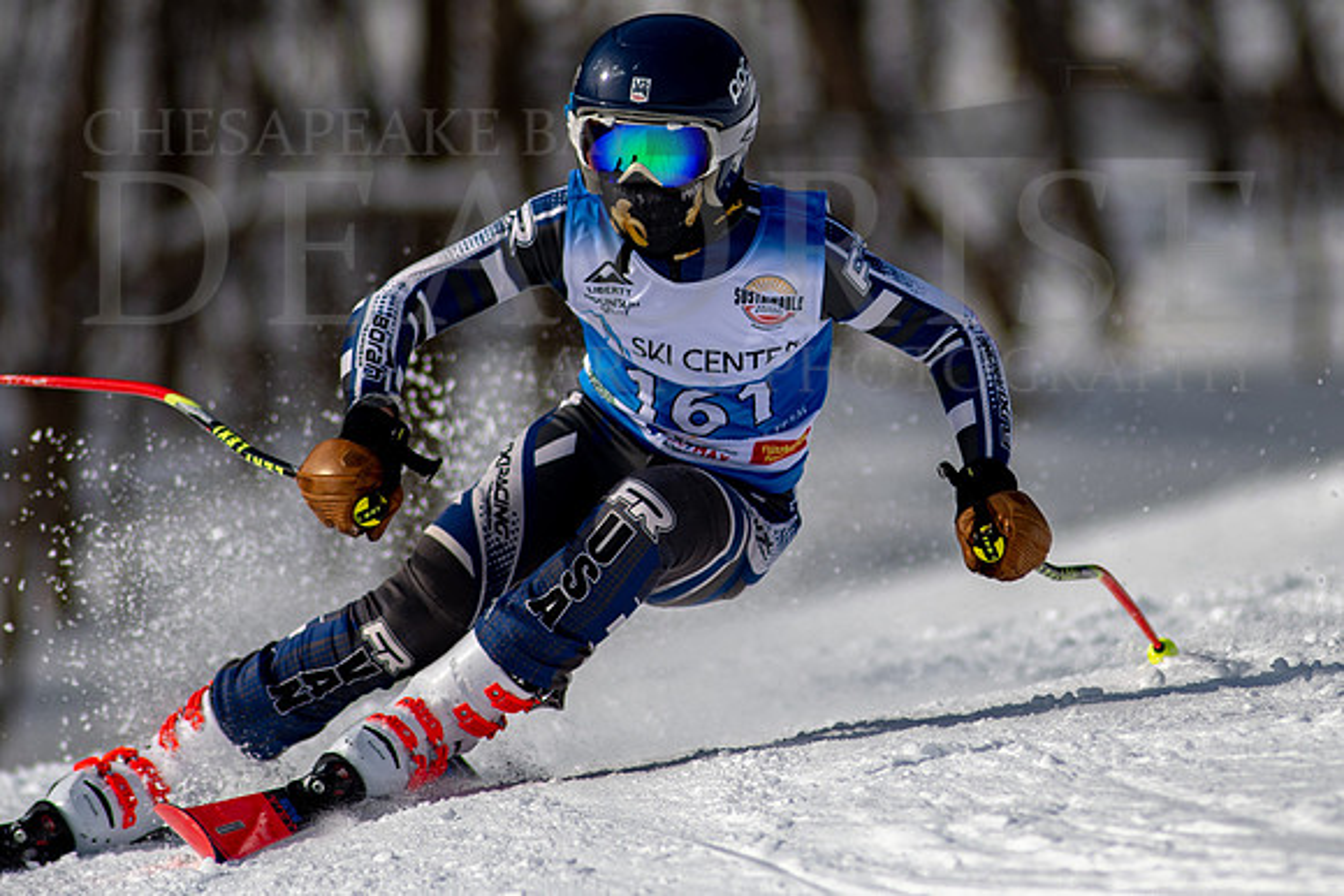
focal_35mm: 627
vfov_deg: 2.2
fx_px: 23411
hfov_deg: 3.3
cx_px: 936
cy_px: 272
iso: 100
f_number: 2.8
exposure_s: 1/6400
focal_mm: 300
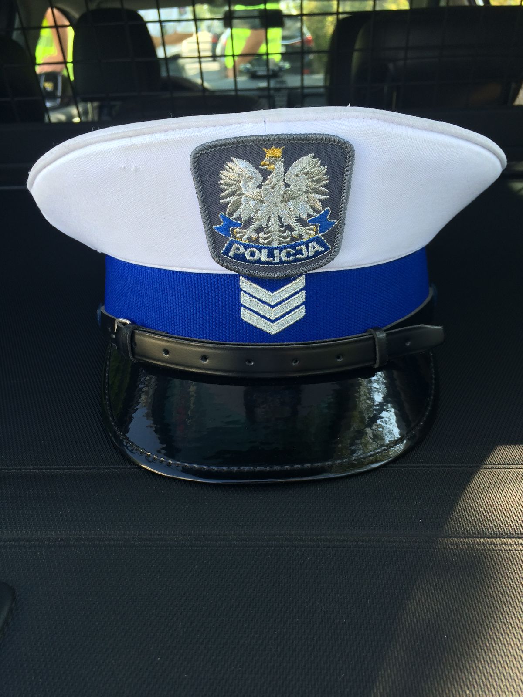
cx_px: 262
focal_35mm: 29
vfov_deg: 61.7
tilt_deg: -28.3
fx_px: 584
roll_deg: +2.0
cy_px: 348
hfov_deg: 48.2
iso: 32
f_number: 2.2
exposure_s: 1/100
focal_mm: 4.15
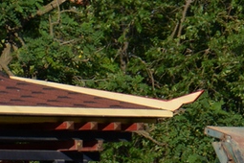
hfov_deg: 2.2
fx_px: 6208
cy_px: 258
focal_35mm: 916
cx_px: 451
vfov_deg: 1.5
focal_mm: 130
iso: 400
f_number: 6.3
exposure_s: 1/1600
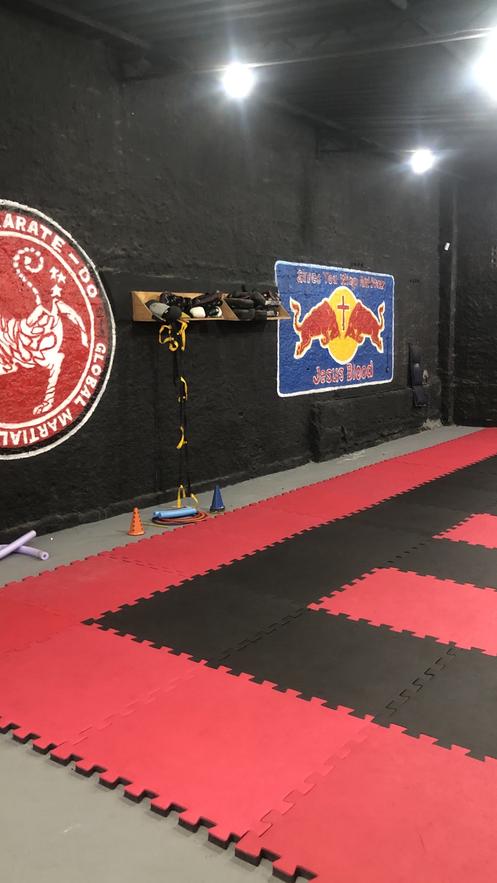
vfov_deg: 62.6
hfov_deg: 37.8
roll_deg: -0.1
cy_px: 438
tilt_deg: -8.9
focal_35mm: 31
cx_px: 253
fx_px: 726
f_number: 1.8
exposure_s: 1/6
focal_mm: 3.99
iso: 80
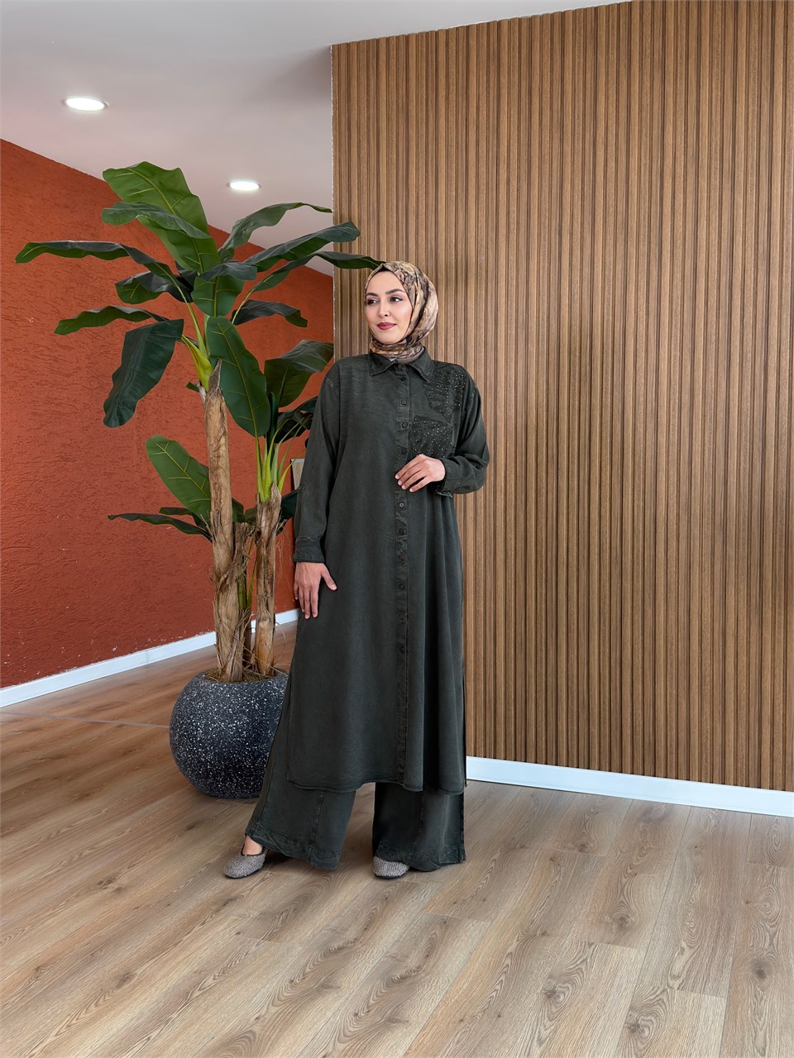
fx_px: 1070
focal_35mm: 35
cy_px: 529
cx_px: 397
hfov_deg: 40.7
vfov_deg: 52.6
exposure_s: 1/211
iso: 160
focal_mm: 6.76
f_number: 1.78
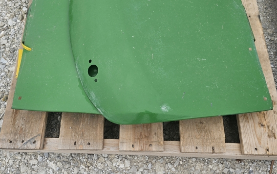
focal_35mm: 33
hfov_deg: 58.1
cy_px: 65
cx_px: 137
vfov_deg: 38.1
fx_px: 249
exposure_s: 1/180
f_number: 1.7
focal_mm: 6.3
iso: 12
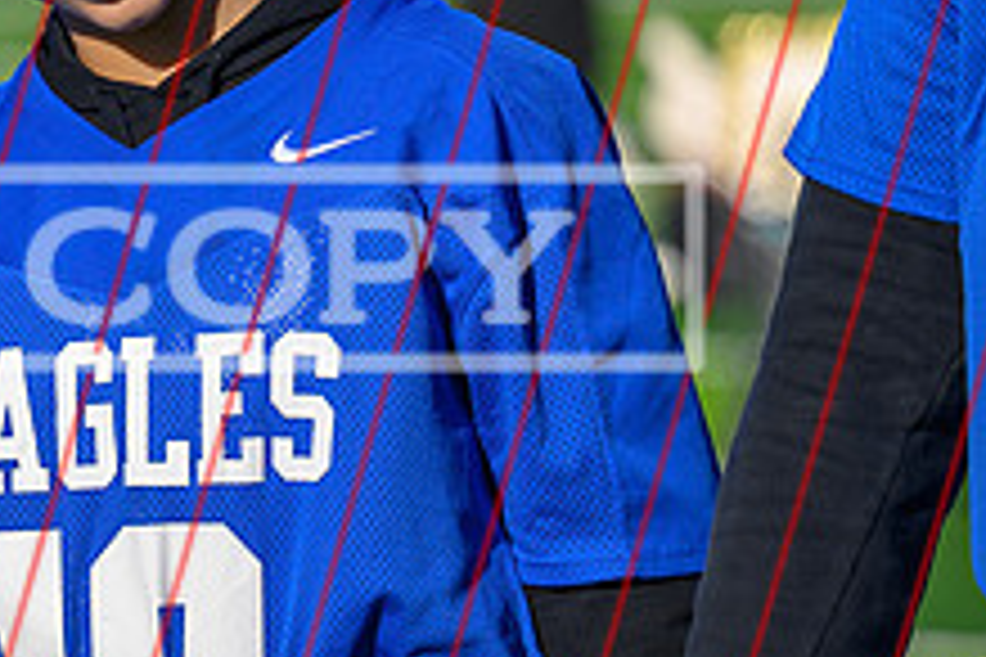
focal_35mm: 472
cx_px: -757
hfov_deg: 4.3
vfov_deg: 2.9
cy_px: 437
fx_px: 12927
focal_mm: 115
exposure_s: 1/1000
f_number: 2.8
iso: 64
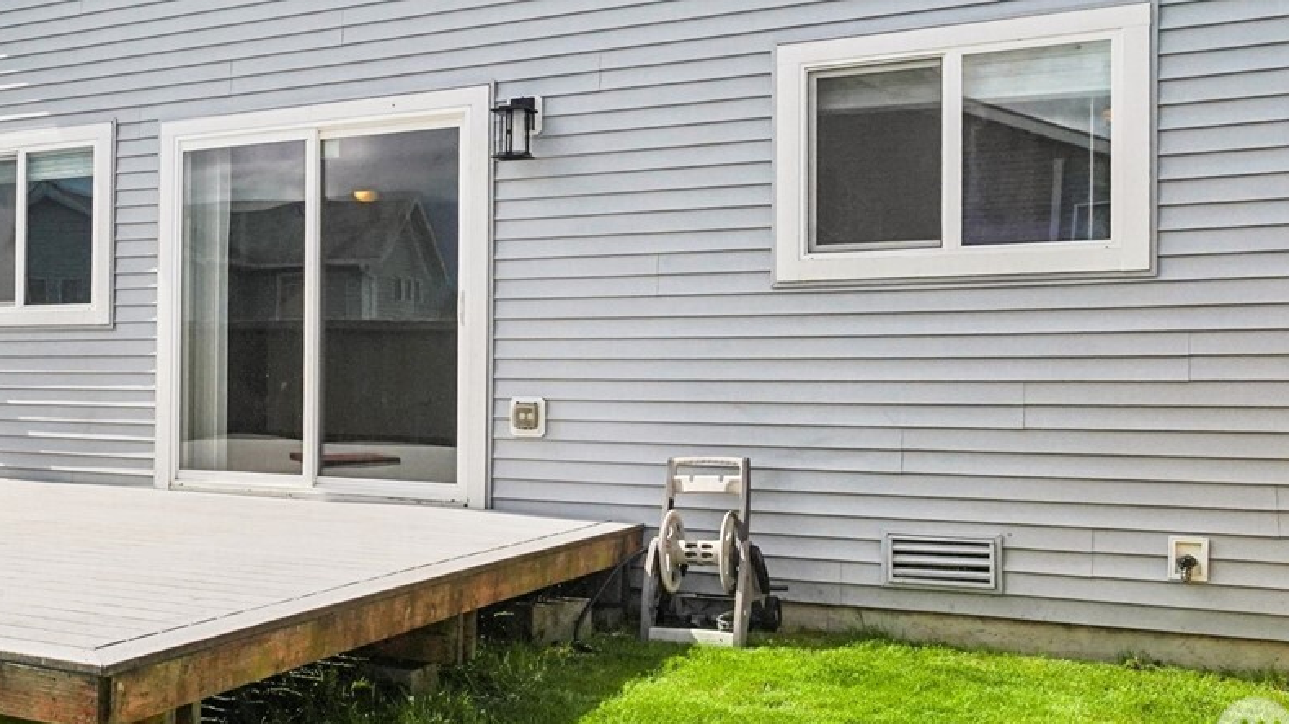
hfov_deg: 51.3
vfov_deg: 28.9
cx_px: 228
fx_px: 1230
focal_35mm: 36
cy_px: -121
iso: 1600
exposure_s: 1/3200
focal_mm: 16
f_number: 8
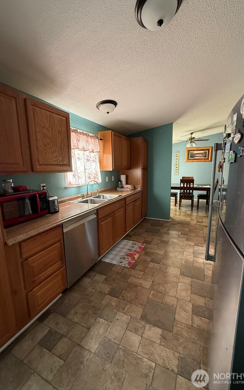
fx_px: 160
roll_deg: +0.5
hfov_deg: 74.7
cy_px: 194
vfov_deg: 101.5
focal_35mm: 15
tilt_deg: -8.1
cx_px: 127
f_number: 2.2
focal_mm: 2.22
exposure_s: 1/99
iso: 250
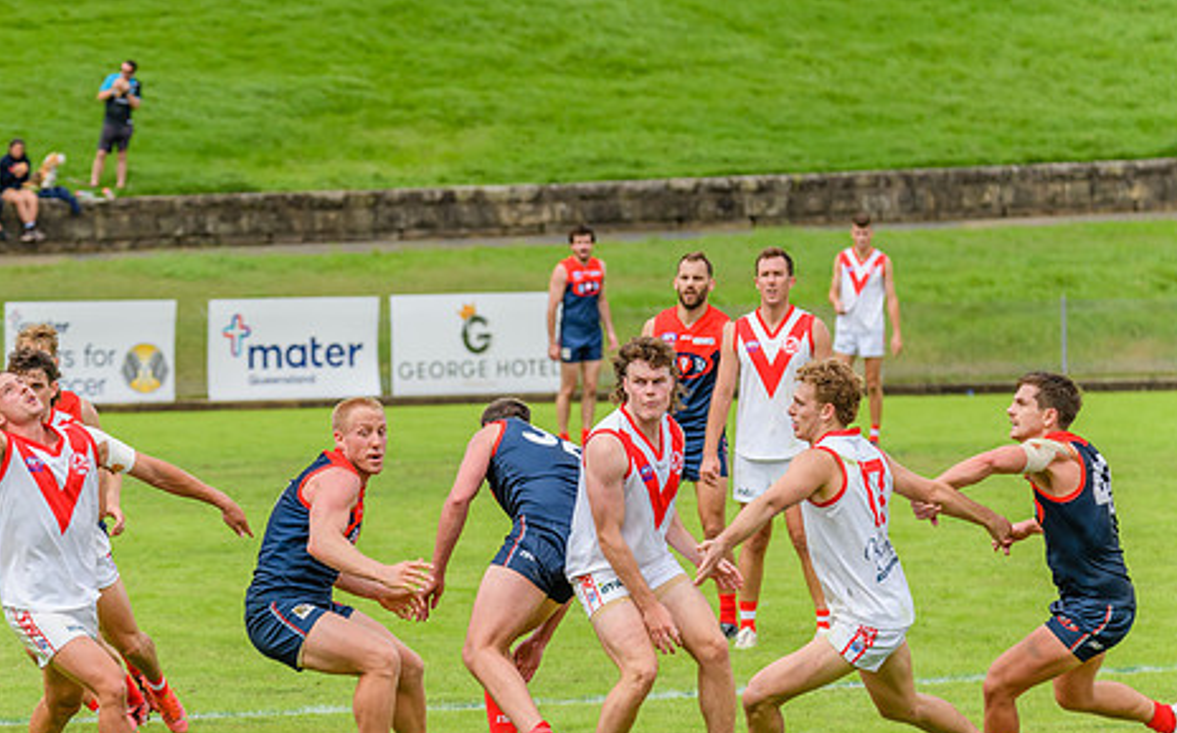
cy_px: 365
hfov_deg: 6.9
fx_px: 9806
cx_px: 510
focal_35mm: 306
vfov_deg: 4.3
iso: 800
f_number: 9
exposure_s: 1/1600
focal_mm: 240
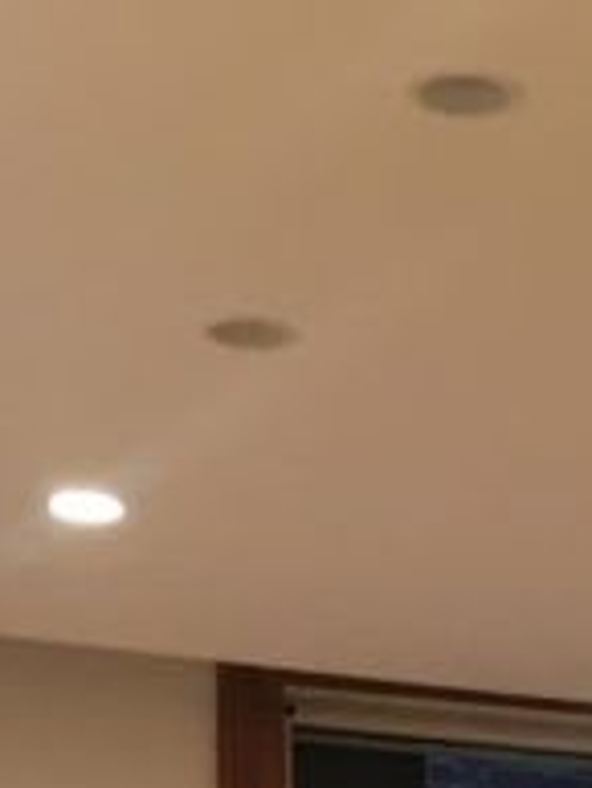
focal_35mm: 154
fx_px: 3508
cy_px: 2025
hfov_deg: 9.6
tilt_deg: -8.2
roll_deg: -1.1
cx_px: 641
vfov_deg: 10.6
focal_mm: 4.15
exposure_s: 1/30
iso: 80
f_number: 2.2
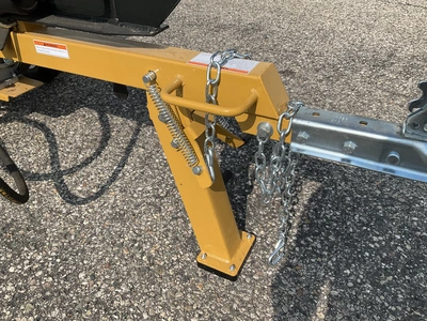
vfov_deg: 48.2
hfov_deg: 61.7
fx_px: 358
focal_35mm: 29
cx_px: 214
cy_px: 160
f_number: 1.8
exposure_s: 1/2141
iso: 25
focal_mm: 3
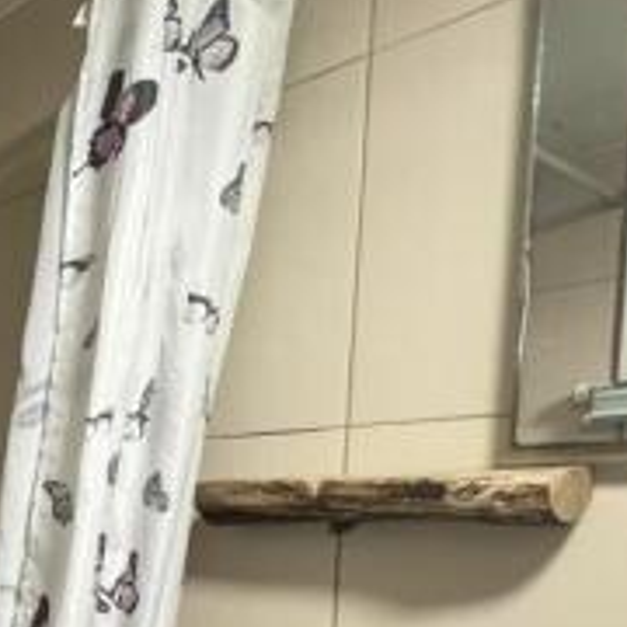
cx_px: -367
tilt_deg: -1.9
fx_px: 820
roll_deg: -0.9
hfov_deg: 26.4
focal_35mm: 40
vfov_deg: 38.9
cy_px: 566
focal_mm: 2.22
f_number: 2.2
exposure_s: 1/50
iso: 320
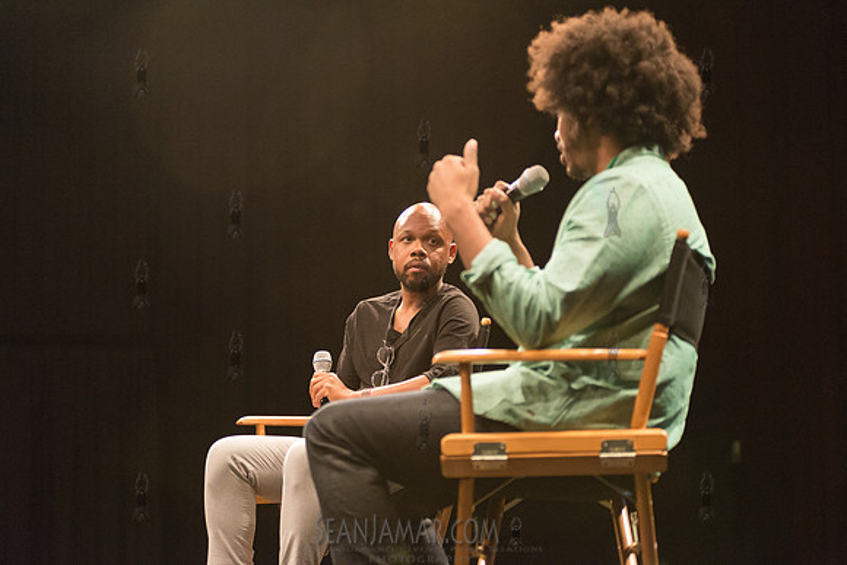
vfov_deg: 17.1
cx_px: 424
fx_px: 1883
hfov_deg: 25.4
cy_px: 282
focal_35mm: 80
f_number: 2.8
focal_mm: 80
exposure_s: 1/200
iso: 4000
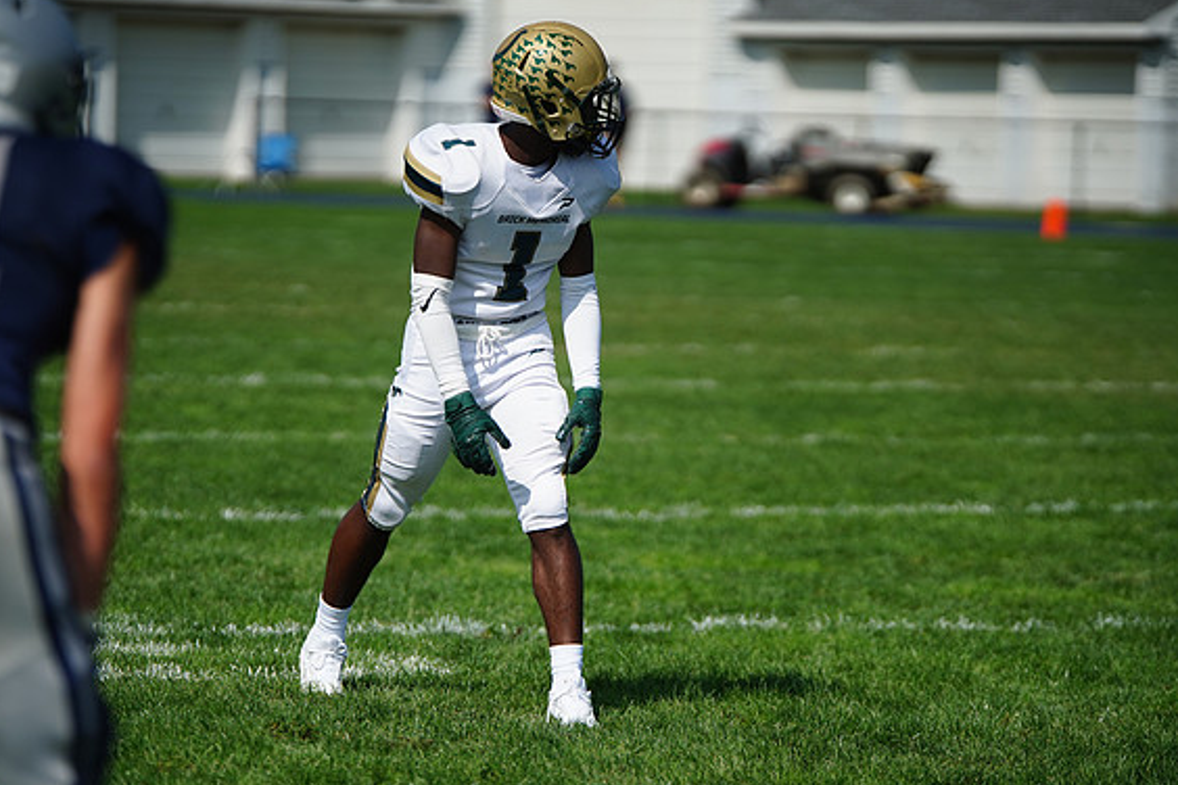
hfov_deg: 8.1
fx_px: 8311
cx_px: 579
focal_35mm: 254
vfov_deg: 5.4
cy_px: 391
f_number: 2.8
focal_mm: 247
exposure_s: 1/8000
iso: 400
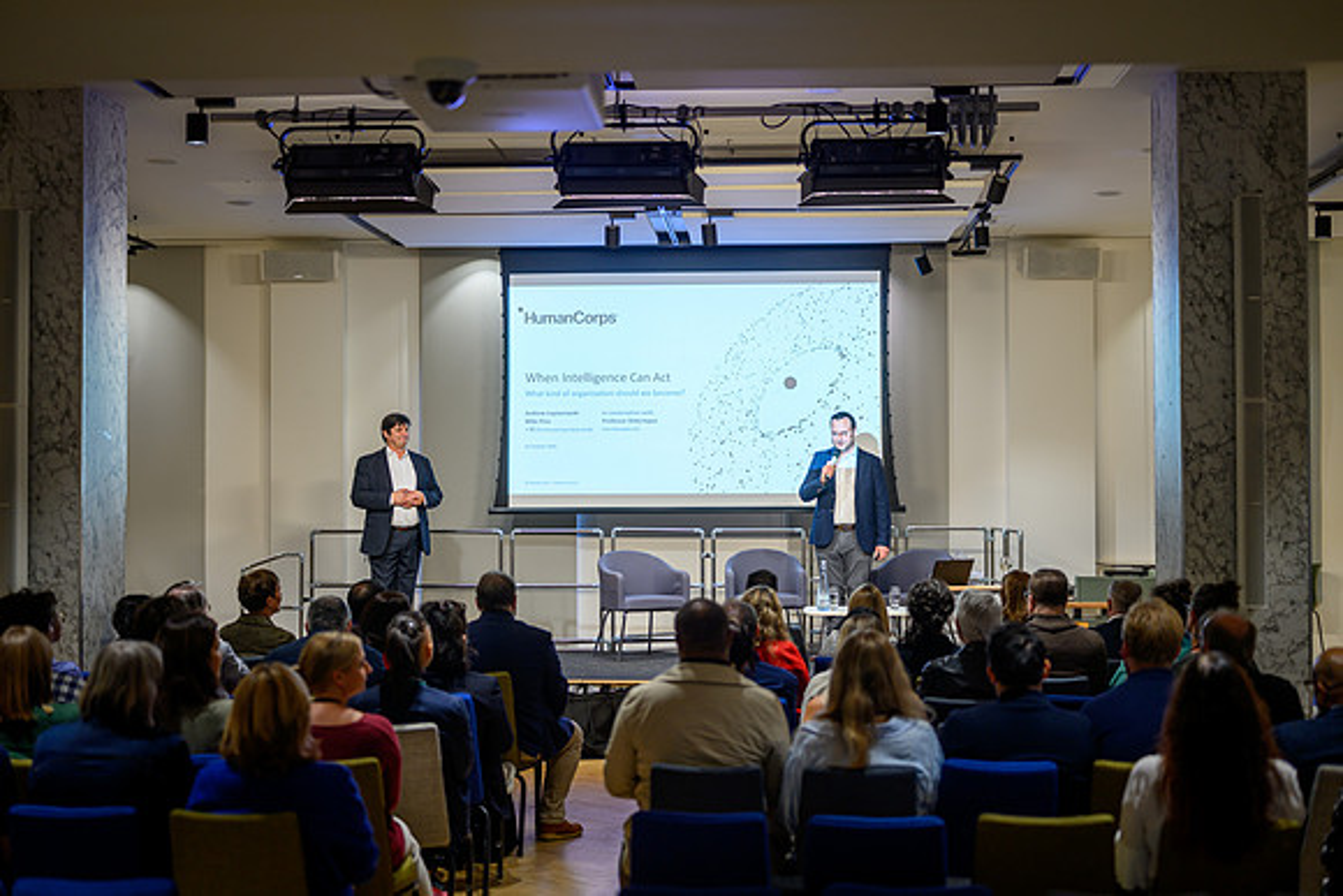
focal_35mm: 51
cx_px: 672
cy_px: 448
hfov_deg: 39.2
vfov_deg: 26.7
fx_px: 1885
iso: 100
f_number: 1.8
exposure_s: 1/200
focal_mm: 50
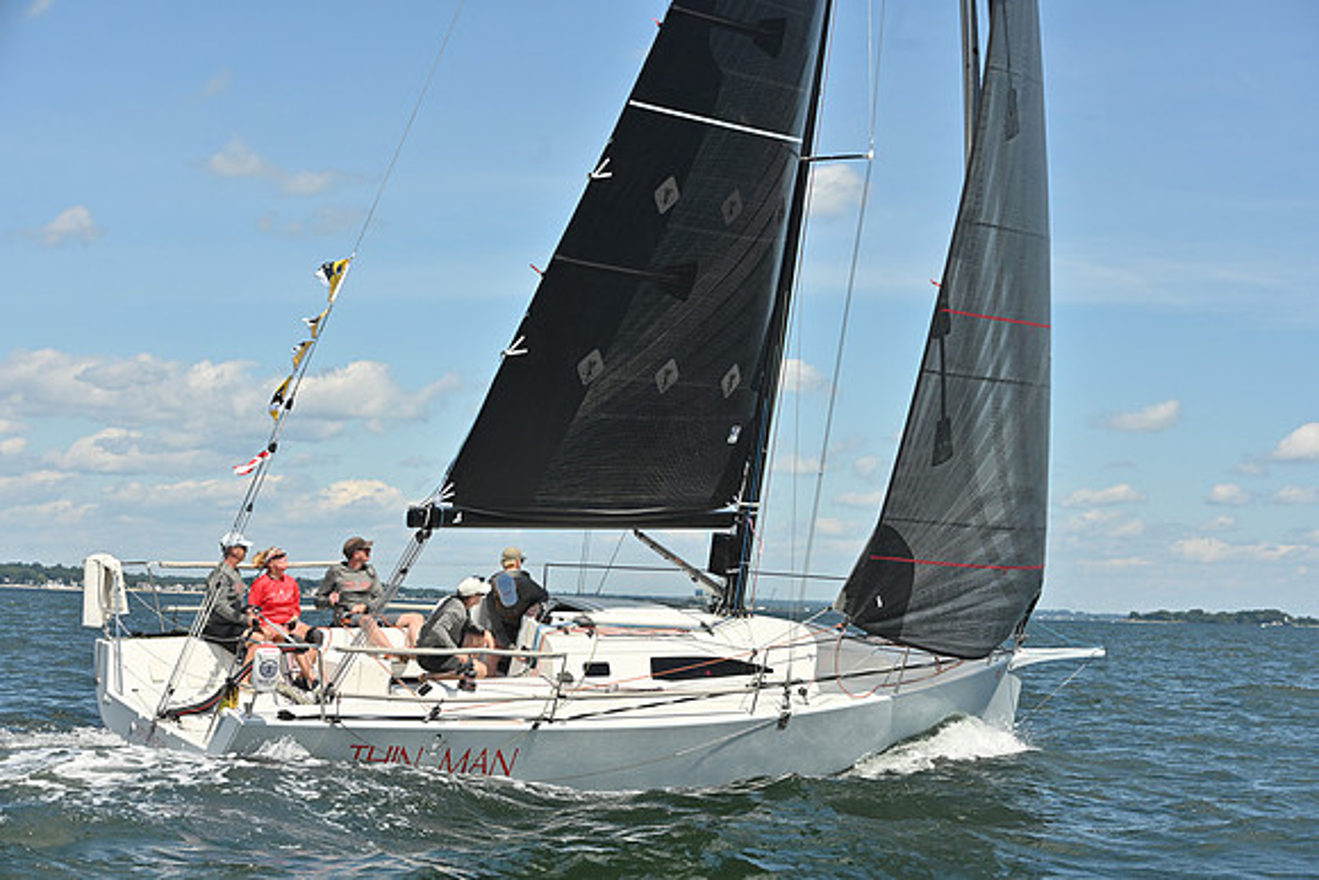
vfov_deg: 19.5
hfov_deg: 28.8
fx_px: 2565
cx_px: 660
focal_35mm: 70
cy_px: 440
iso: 250
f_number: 8
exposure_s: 1/1250
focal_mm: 70
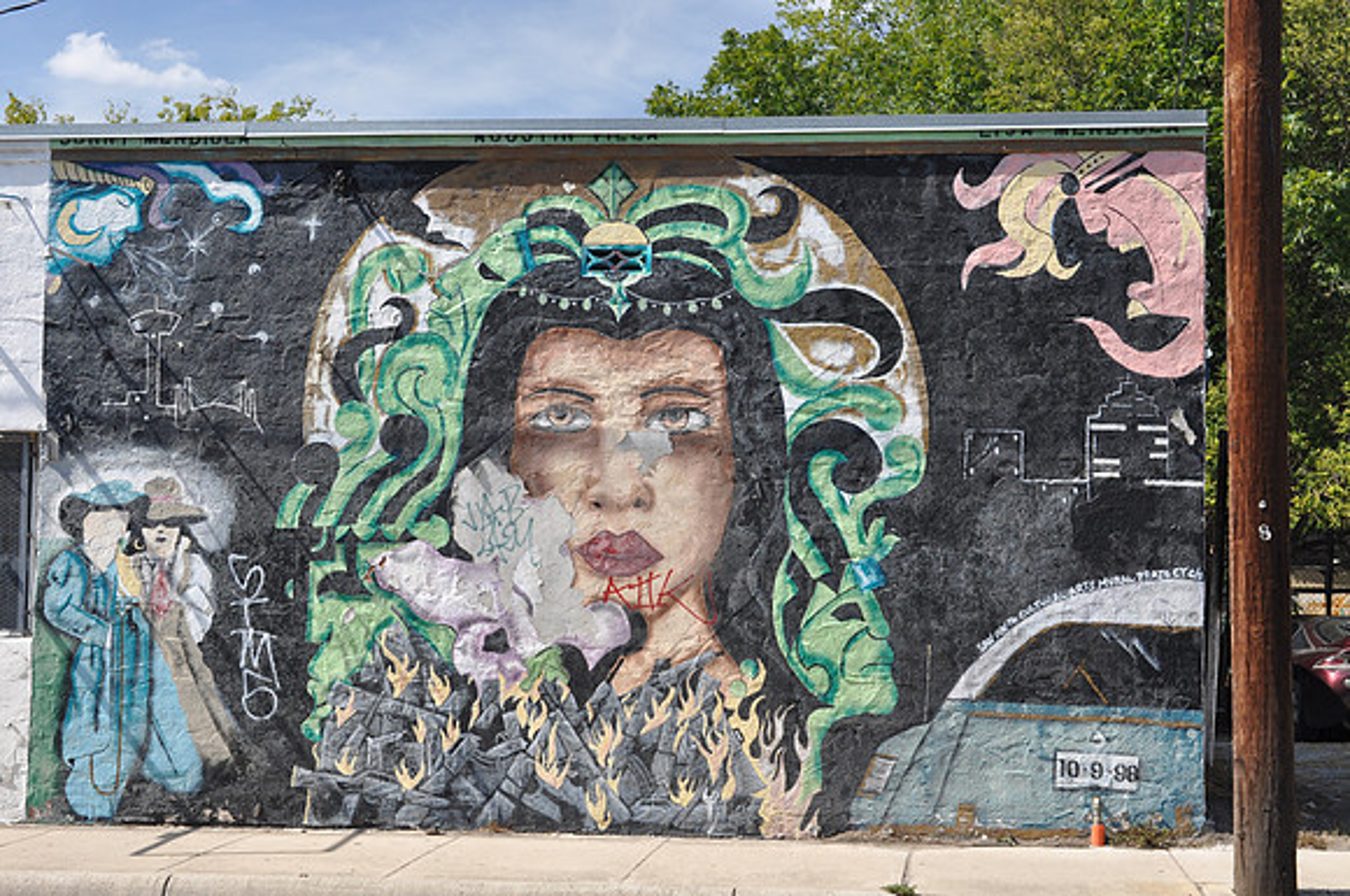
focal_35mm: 66
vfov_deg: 20.6
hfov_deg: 30.6
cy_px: 448
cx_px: 675
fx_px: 2472
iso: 200
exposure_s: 1/200
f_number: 7.1
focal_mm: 44
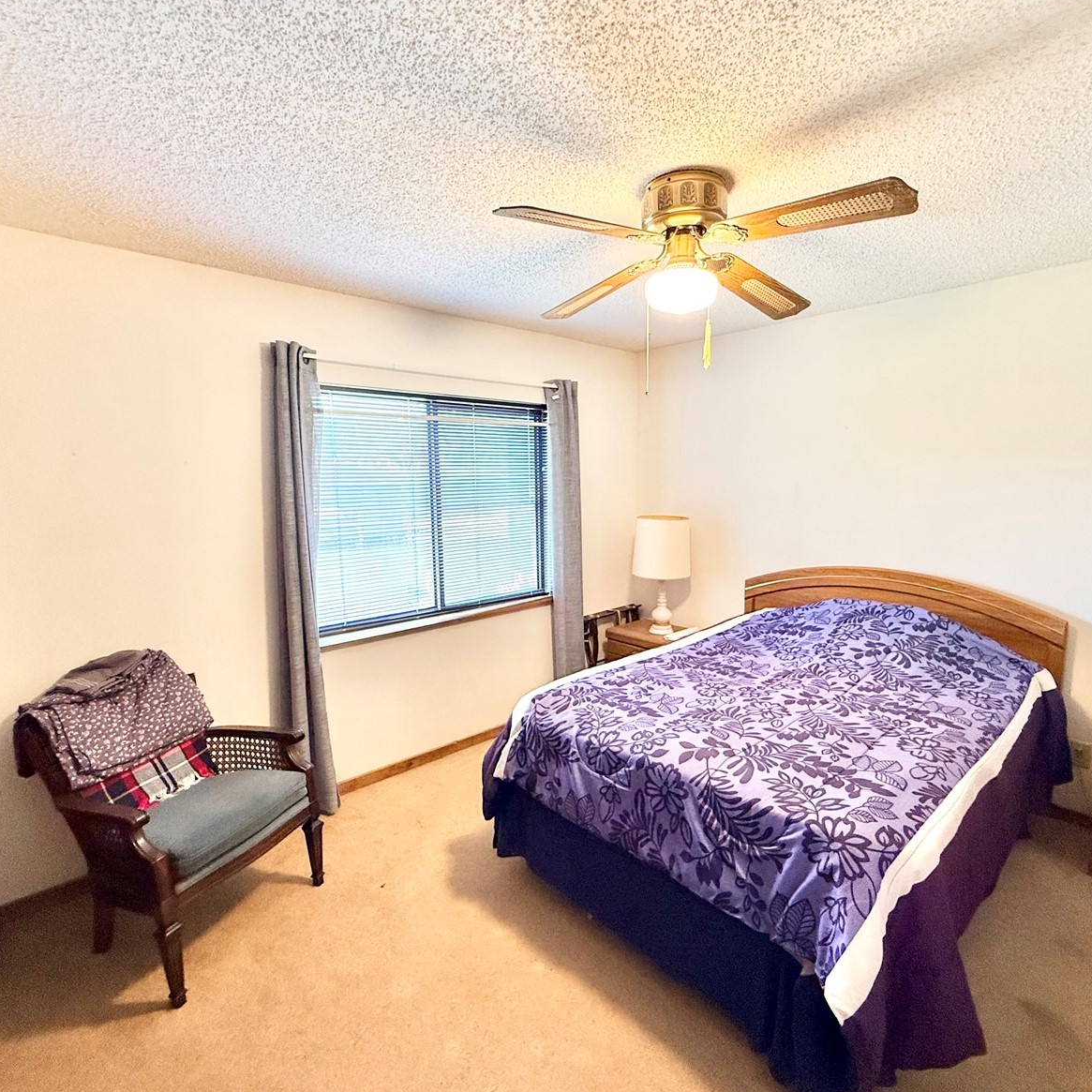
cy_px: 553
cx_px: 566
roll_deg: +0.6
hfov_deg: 83.9
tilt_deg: -7.8
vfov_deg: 84.0
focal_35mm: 17
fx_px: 607
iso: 250
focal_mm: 2.22
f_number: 2.2
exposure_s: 1/60
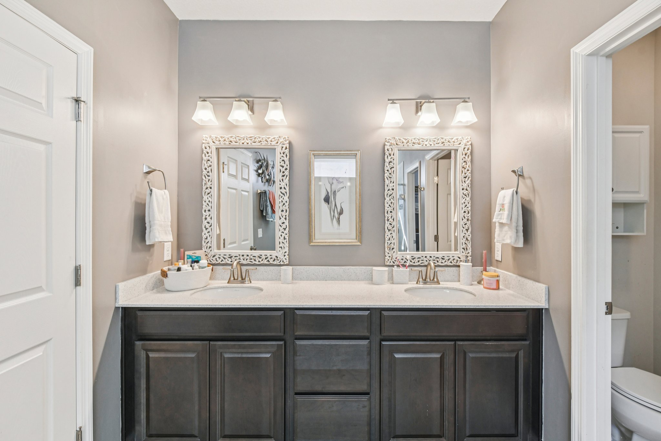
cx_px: 330
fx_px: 275
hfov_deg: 100.4
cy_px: 220
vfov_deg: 77.3
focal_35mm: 15
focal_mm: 10
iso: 400
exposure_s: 1/15
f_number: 8
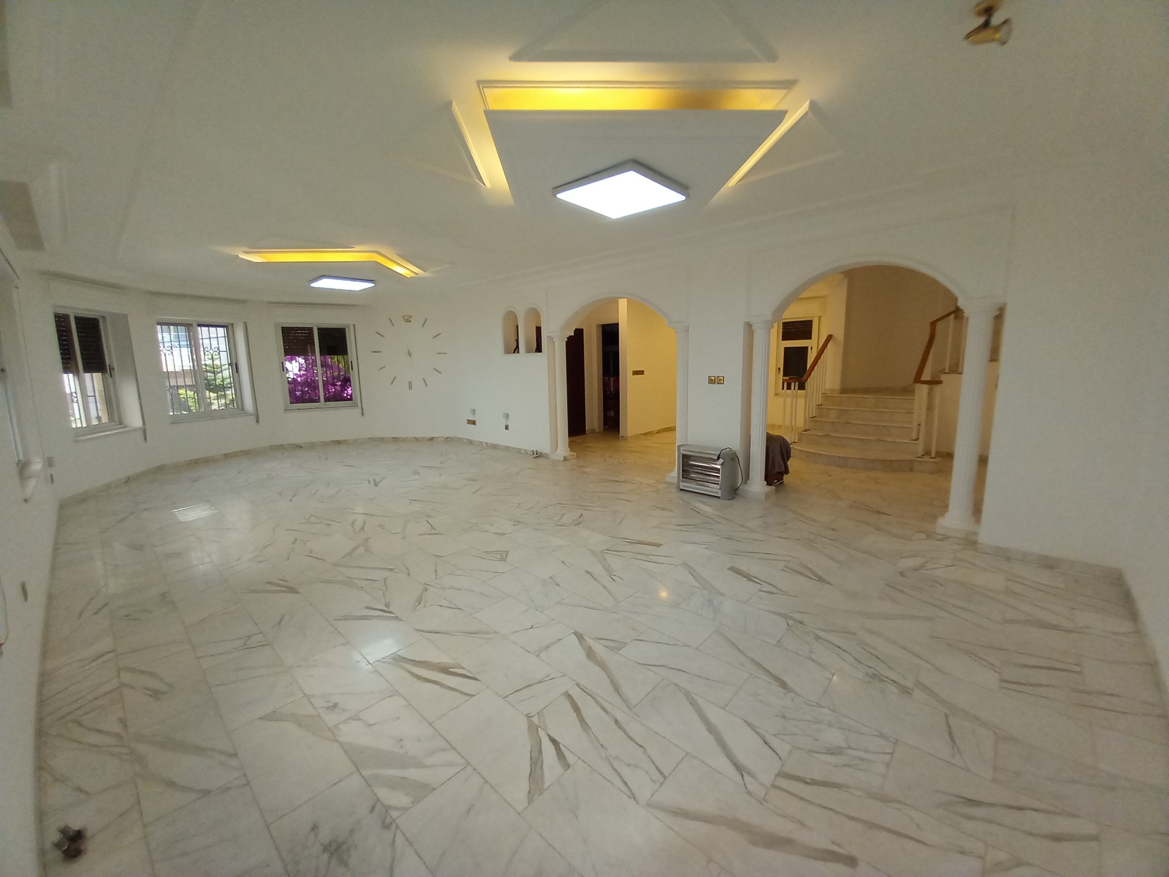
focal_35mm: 13
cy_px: 438
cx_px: 584
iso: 80
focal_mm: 1.13
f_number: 2.2
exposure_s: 1/50
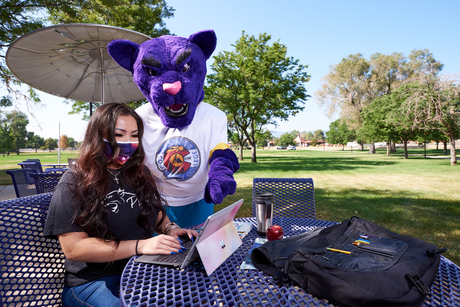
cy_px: 149
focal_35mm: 21
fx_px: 268
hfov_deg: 81.2
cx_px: 237
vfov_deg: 59.5
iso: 100
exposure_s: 1/160
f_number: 6.3
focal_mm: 19
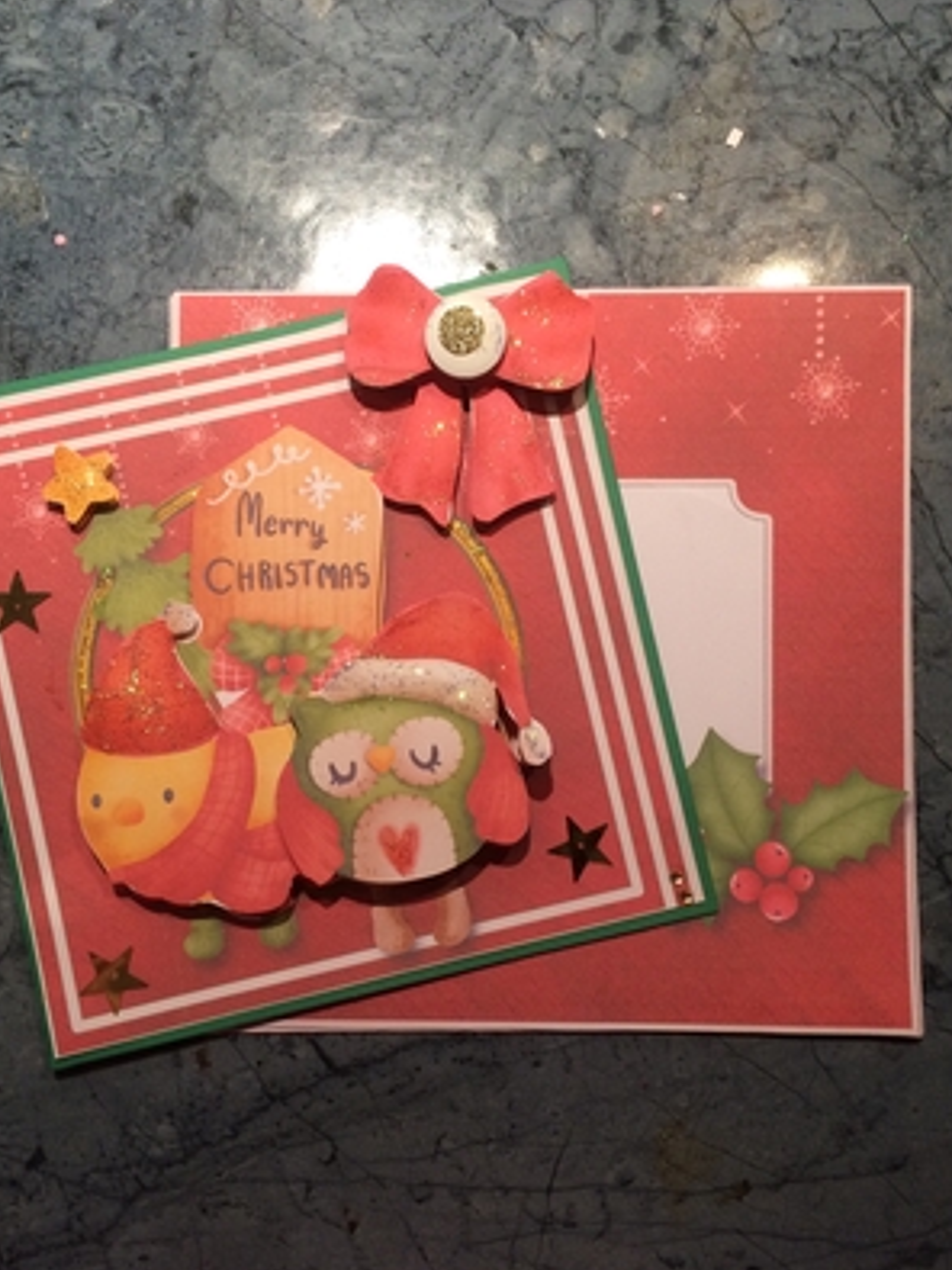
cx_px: 442
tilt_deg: -87.6
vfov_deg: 55.3
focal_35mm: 33
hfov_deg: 42.9
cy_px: 685
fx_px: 1211
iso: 80
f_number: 2.2
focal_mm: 4.15
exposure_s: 1/33
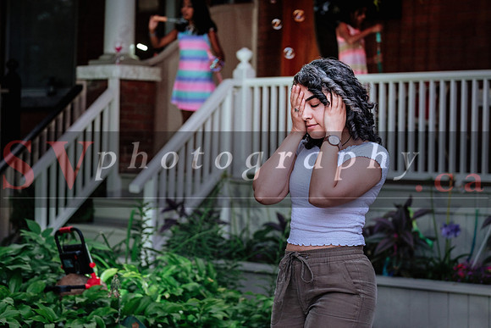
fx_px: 1146
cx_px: 246
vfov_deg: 16.3
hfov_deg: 24.2
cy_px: 164
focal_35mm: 84
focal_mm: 56.3
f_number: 2.8
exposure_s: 1/250
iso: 1600
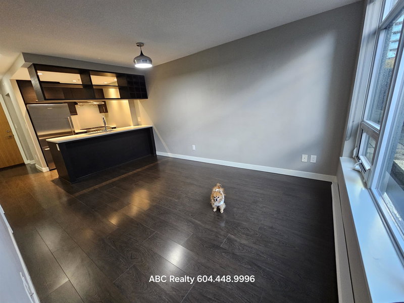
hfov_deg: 106.2
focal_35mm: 13
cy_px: 152
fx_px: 152
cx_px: 202
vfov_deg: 89.9
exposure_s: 1/30
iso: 400
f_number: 2.2
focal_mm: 2.2
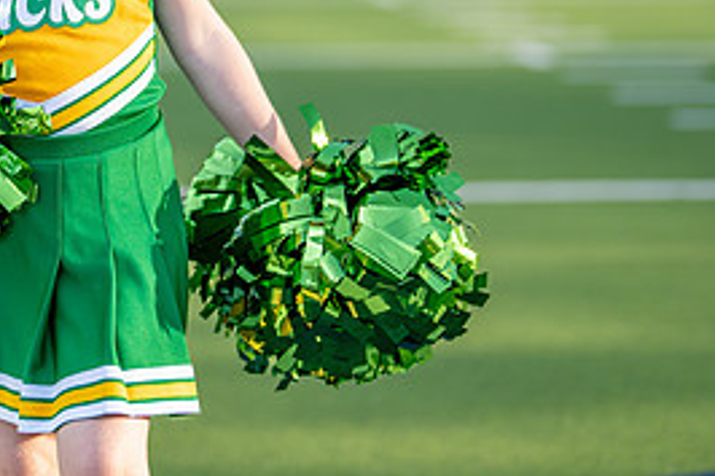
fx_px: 2640
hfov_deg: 15.3
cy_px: 12
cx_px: 76
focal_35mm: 133
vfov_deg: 10.2
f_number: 1.2
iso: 100
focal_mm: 50
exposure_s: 1/3200
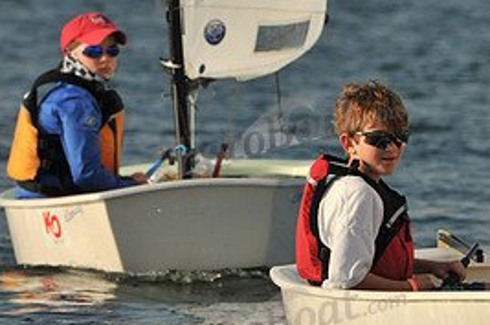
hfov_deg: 1.6
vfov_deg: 1.1
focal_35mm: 1303
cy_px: 205
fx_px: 17703
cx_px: 501
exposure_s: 1/800
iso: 200
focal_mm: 400
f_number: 9
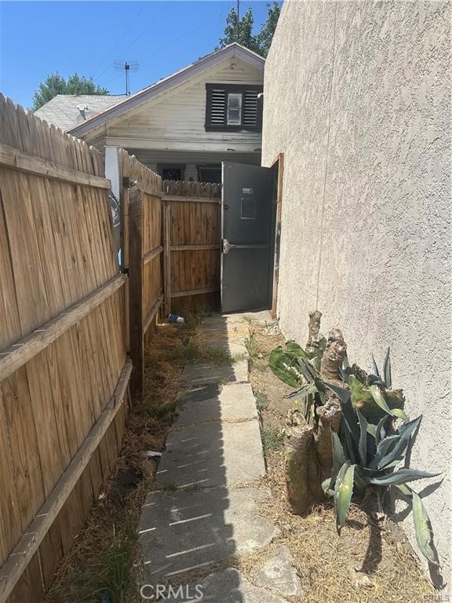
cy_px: 302
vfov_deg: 71.6
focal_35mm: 24
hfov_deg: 56.8
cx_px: 226
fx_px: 418
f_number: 1.78
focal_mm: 6.86
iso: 80
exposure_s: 1/5525
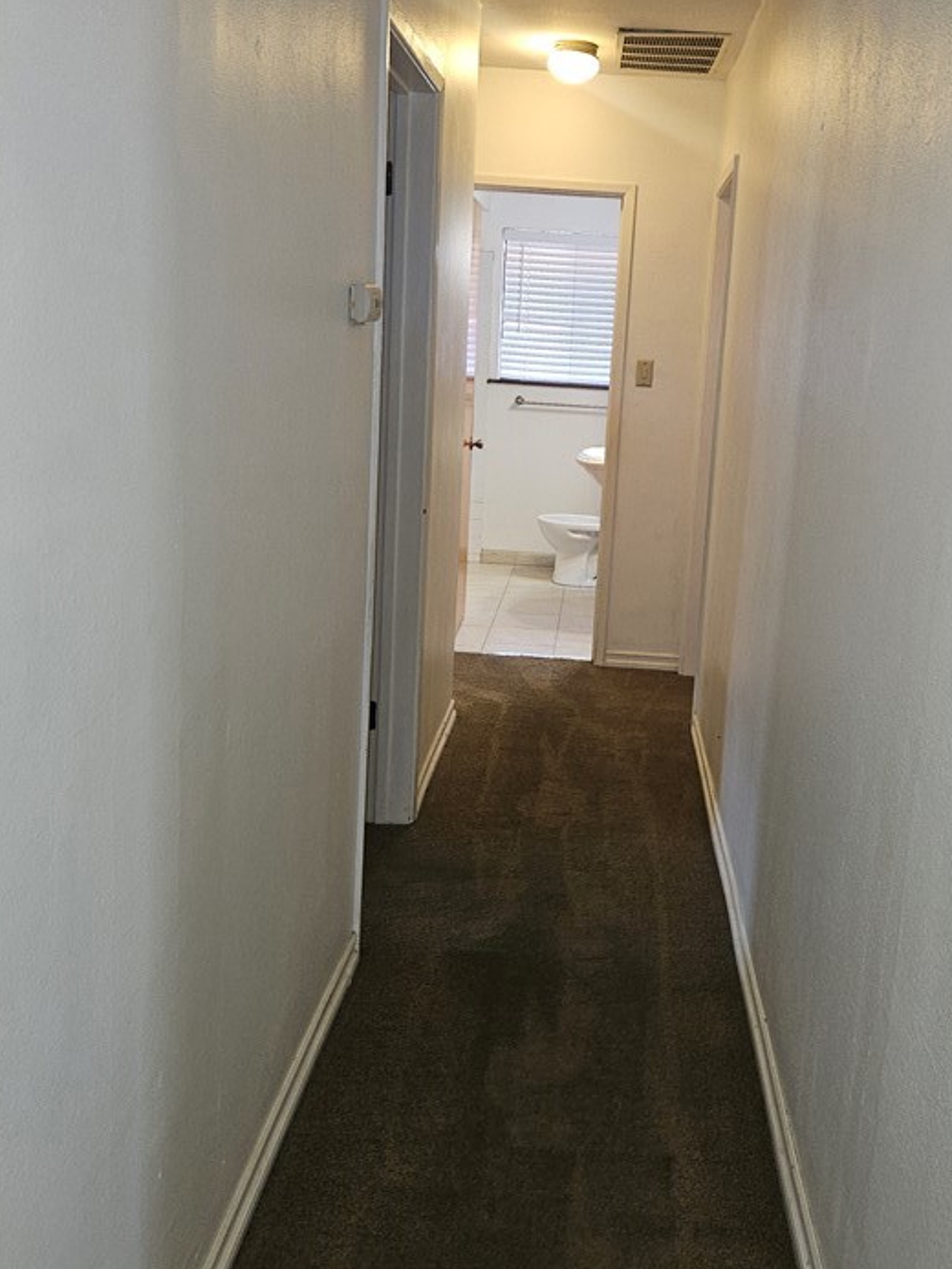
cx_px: 591
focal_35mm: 34
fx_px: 1246
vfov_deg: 53.9
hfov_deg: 41.5
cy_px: 582
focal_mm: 5.4
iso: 100
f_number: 1.8
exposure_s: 1/40
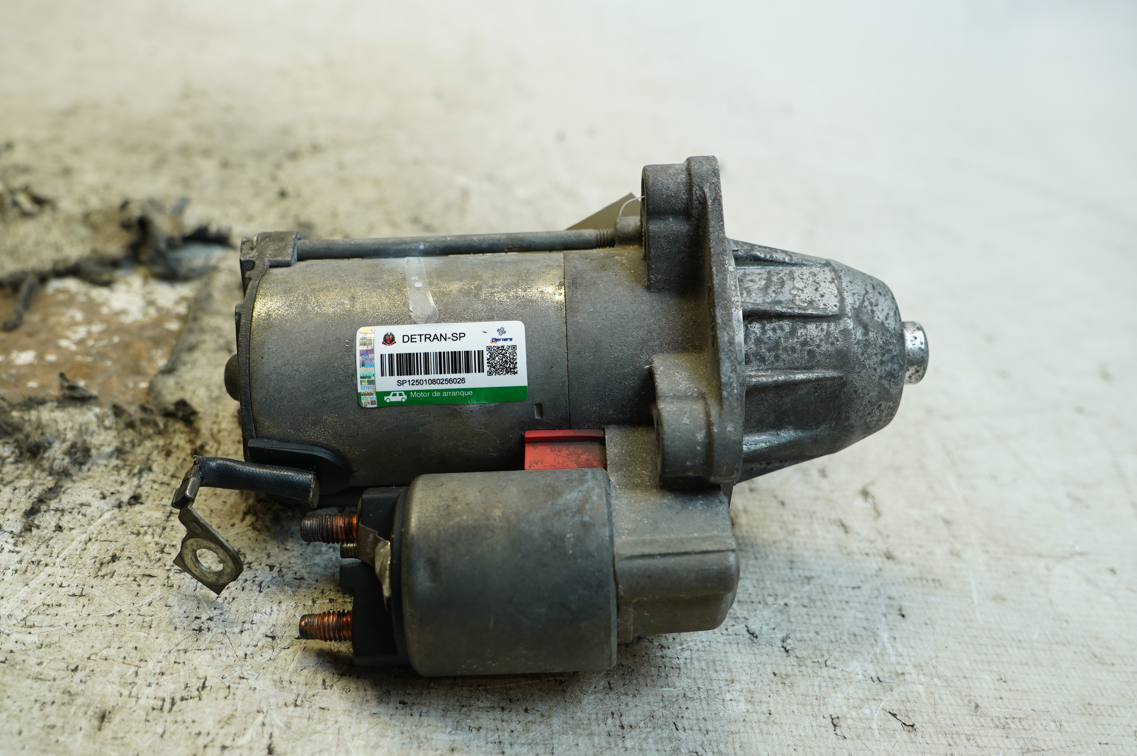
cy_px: 378
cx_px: 568
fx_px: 1073
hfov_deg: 55.8
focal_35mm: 34
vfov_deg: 38.8
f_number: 4
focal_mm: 23
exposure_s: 1/60
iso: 200
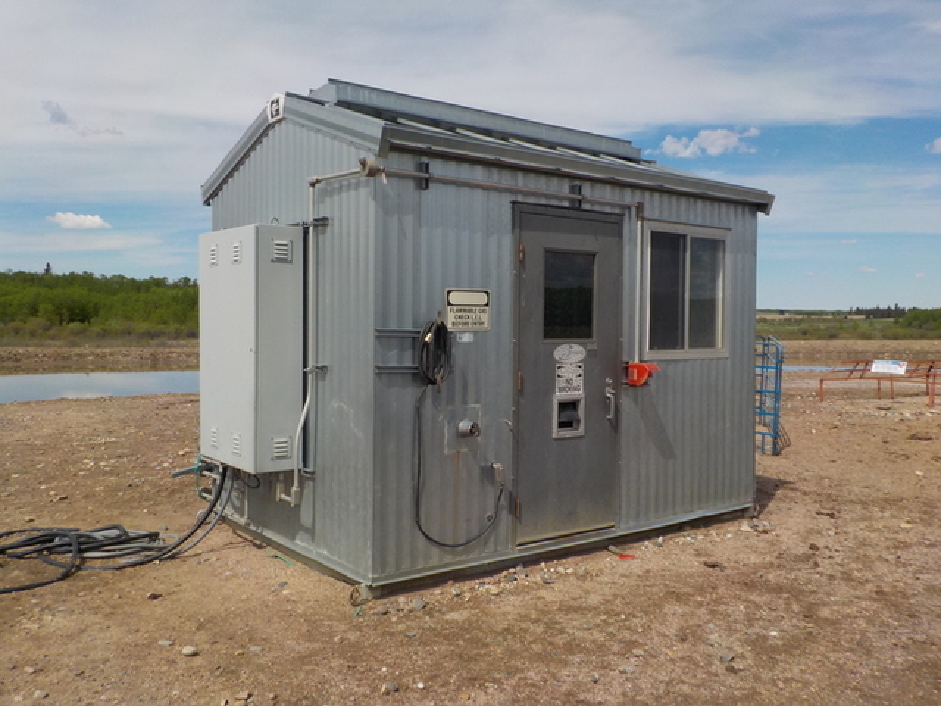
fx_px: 816
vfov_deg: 46.8
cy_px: 353
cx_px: 470
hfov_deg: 60.0
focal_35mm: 30
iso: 125
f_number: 6.6
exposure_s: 1/640
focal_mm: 4.1
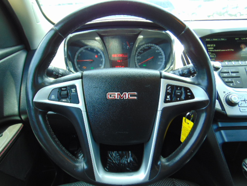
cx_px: 124
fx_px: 178
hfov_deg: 69.4
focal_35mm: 25
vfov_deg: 54.9
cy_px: 93
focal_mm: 4.5
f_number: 3
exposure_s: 1/50
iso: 80
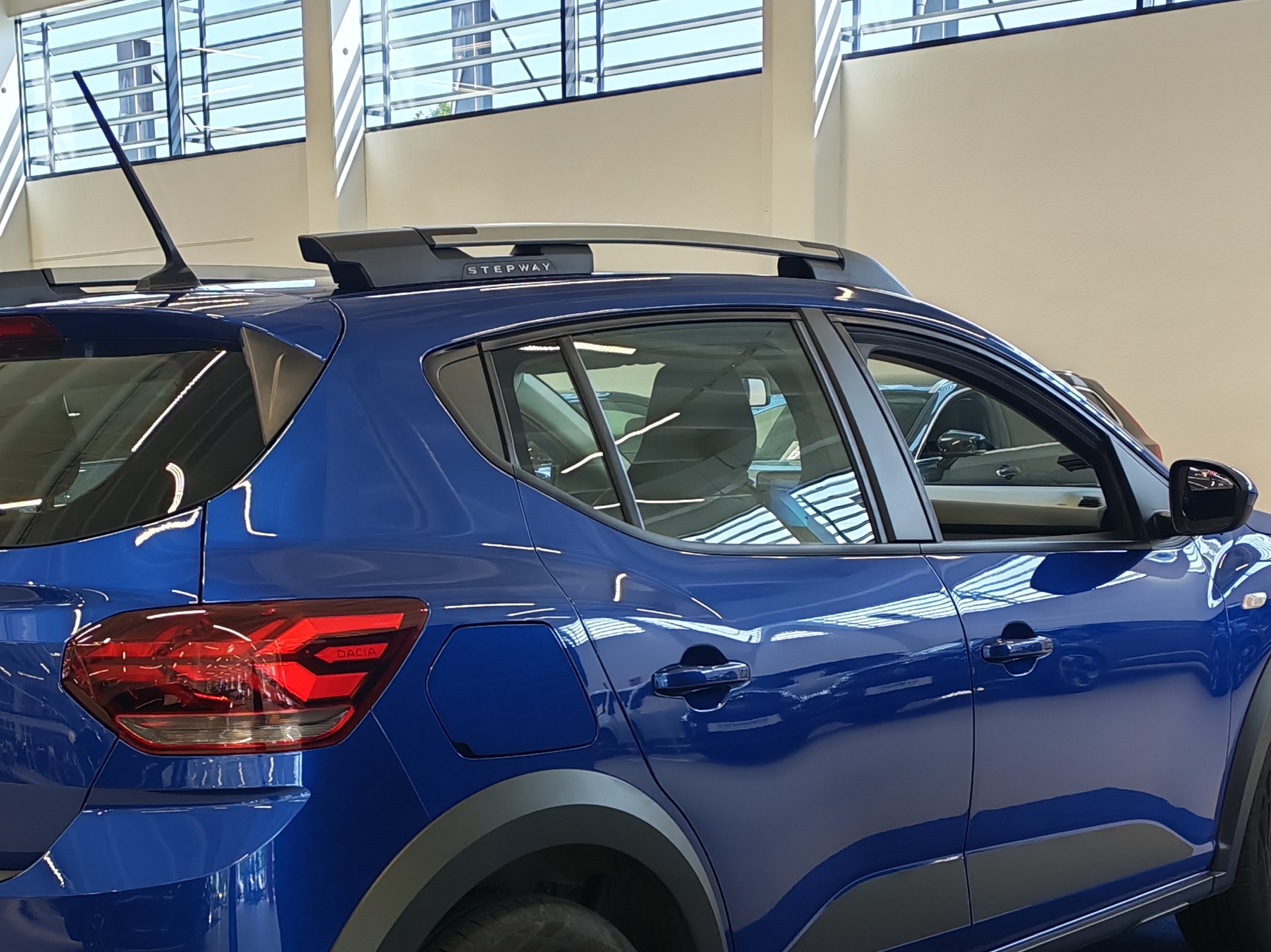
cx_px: 451
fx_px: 2203
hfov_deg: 32.0
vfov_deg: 24.1
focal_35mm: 60
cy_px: 739
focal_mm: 6.12
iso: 100
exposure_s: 1/100
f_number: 1.9
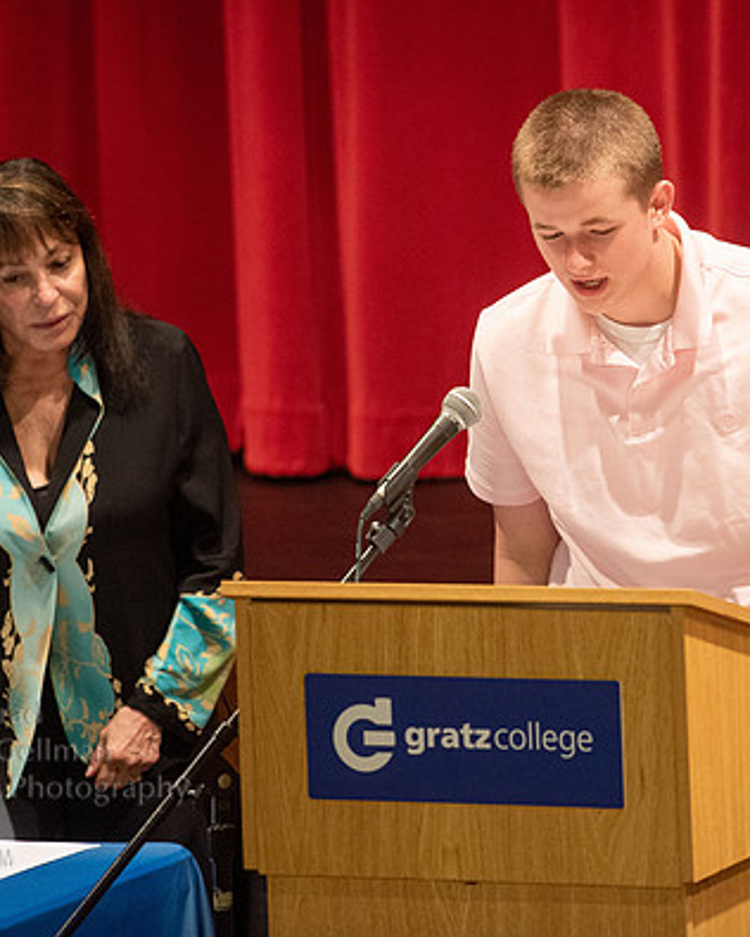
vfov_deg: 5.9
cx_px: 538
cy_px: 366
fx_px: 9073
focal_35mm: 327
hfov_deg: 4.7
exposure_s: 1/80
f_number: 2.8
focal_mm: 190
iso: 2500
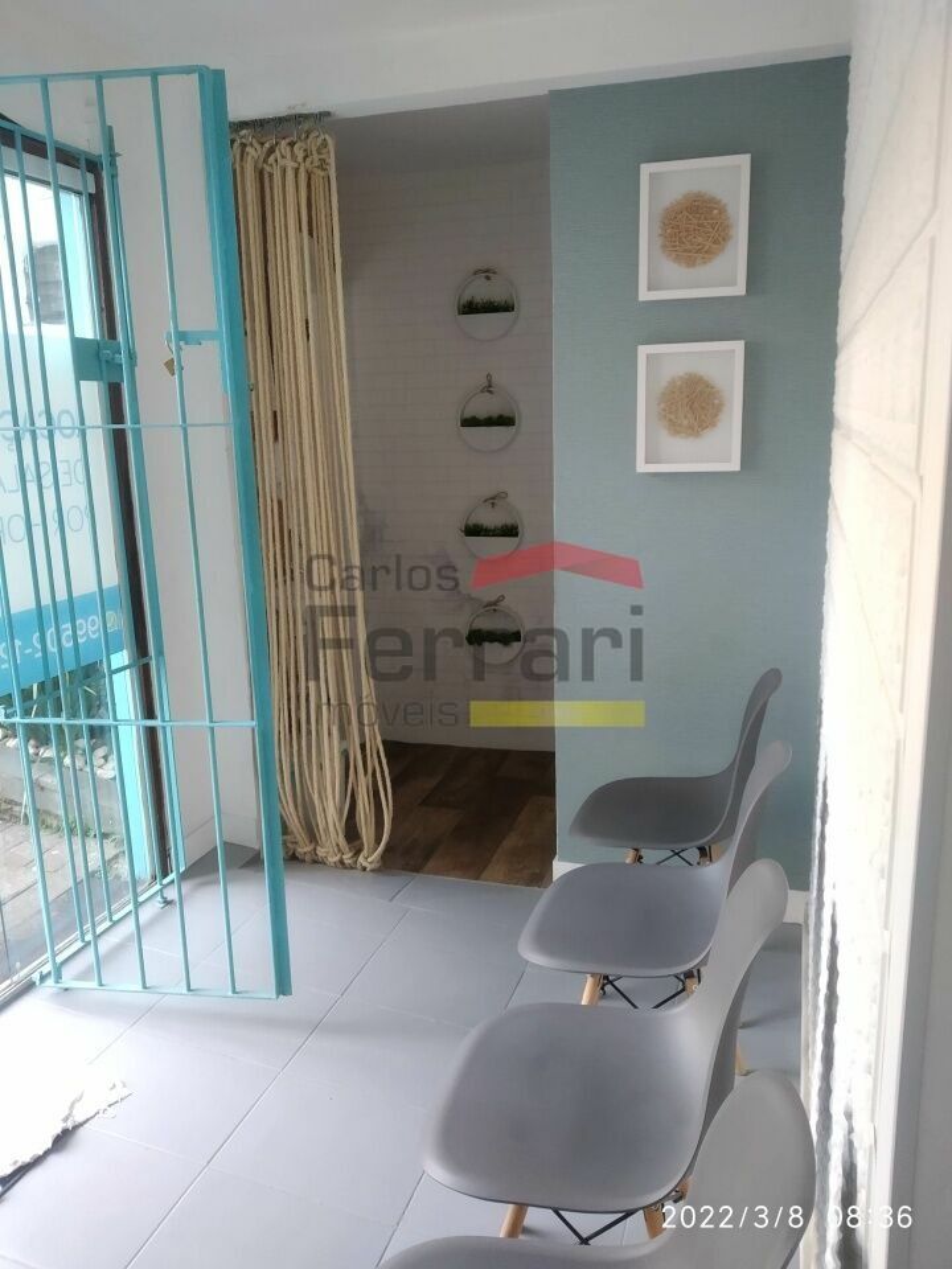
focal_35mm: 26
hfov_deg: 53.1
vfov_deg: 67.3
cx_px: 476
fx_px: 953
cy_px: 634
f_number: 2.2
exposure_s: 1/30
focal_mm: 3.82
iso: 250
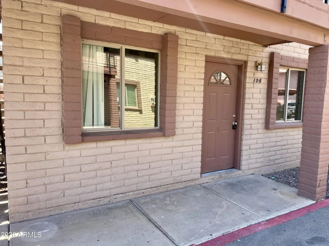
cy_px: 123
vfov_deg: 53.1
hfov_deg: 67.3
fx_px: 247
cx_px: 164
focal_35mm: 26
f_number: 1.6
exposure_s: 1/359
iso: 32
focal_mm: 4.2
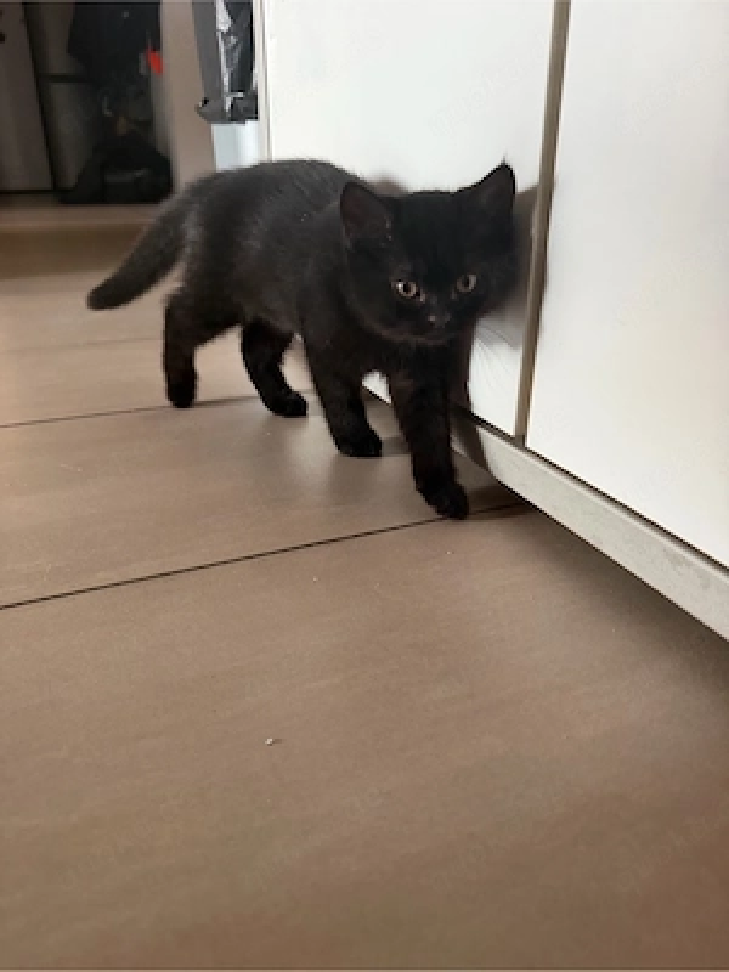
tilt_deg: -22.5
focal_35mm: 24
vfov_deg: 71.6
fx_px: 674
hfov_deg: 56.8
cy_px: 486
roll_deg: -3.5
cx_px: 364
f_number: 1.78
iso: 320
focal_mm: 6.76
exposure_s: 1/60
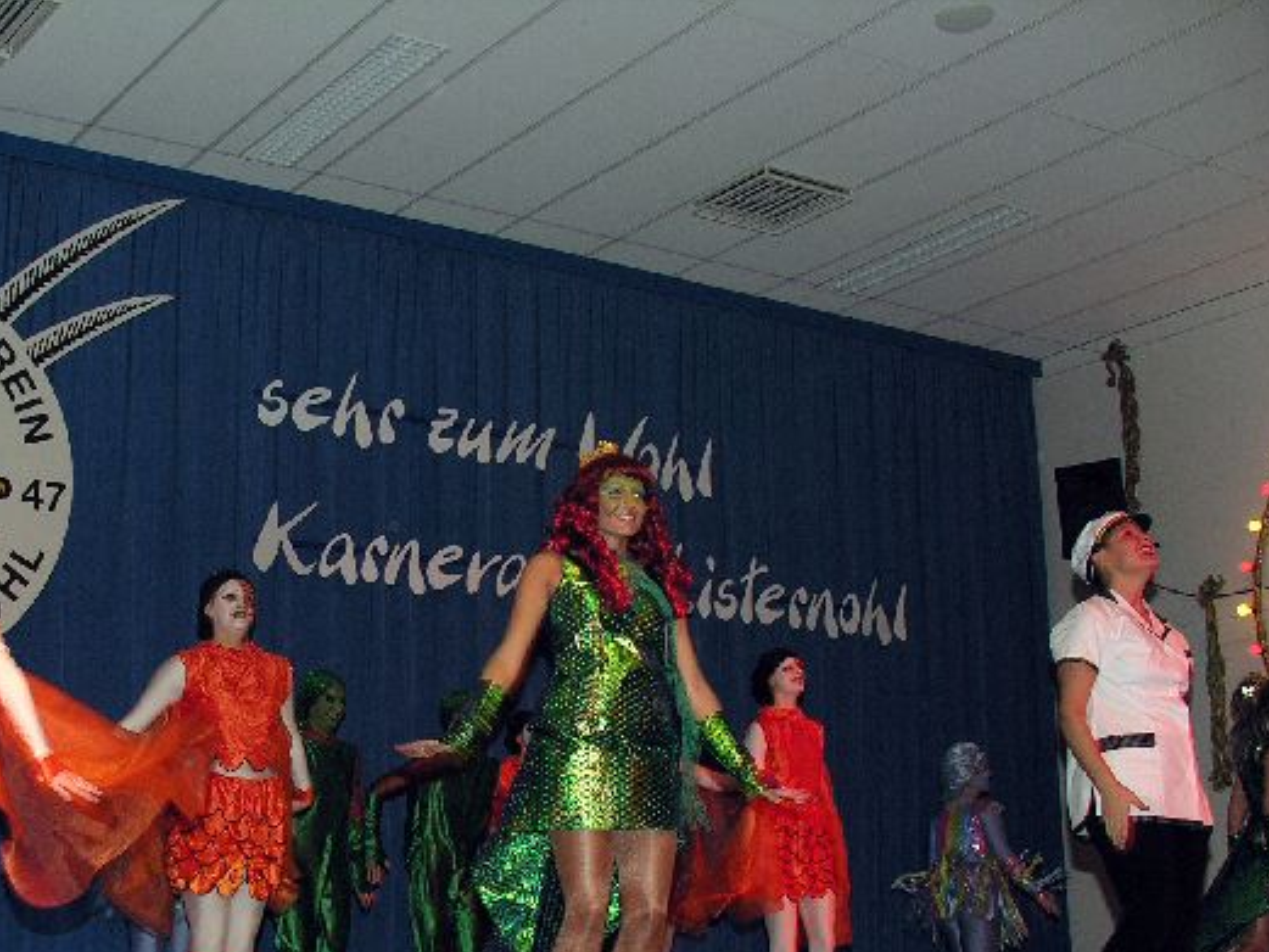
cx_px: 291
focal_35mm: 55
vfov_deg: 26.1
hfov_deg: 34.1
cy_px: 745
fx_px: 2017
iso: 100
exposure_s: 1/60.1
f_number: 4
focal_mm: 8.9
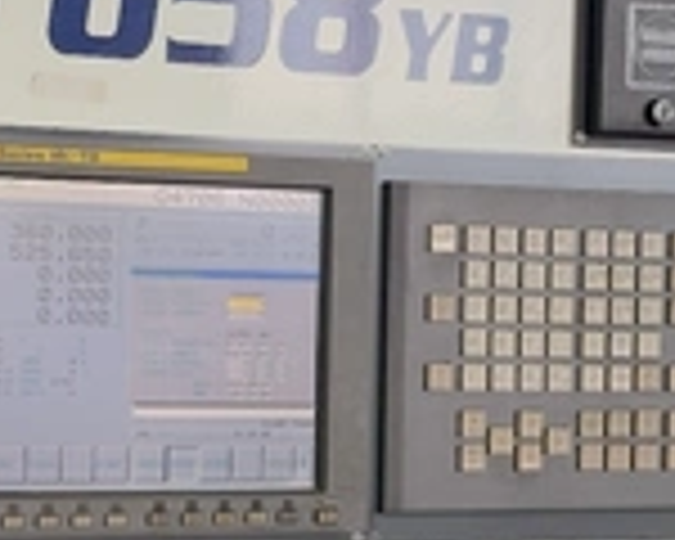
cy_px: 396
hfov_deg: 15.4
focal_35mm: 125
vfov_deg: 12.3
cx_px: 302
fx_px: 2497
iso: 100
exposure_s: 1/100
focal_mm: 6.76
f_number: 1.78
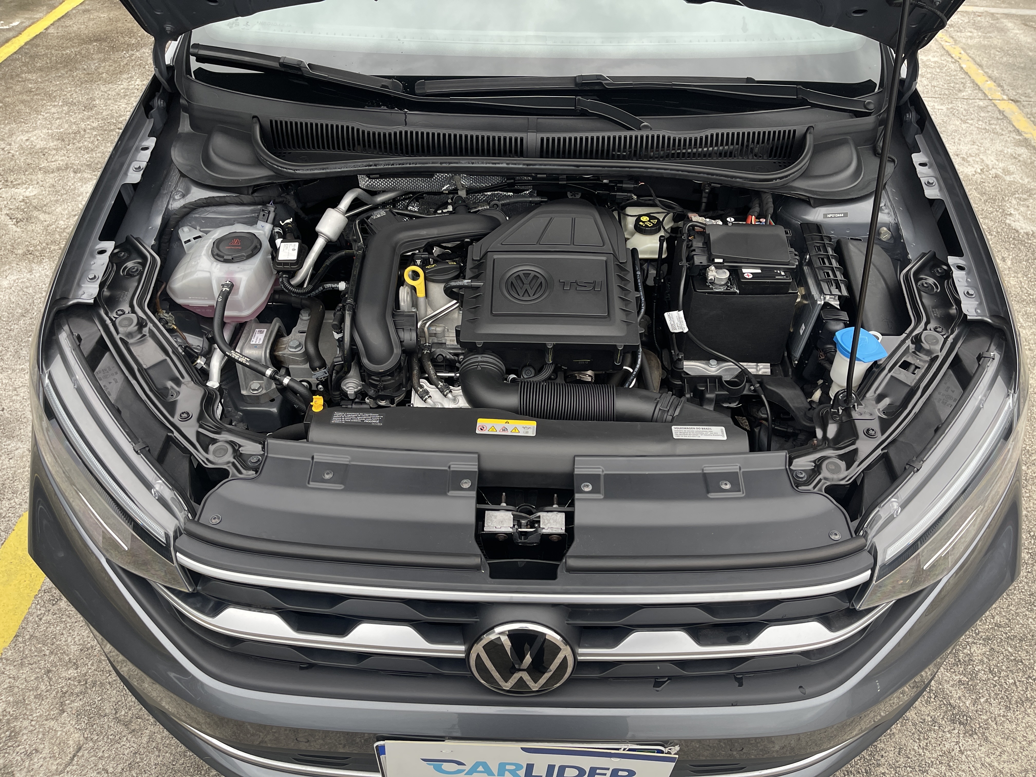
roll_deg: -1.8
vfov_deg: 54.9
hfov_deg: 69.4
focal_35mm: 25
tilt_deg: -43.9
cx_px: 518
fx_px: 748
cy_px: 388
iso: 125
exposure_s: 1/121
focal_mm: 5.1
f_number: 1.6
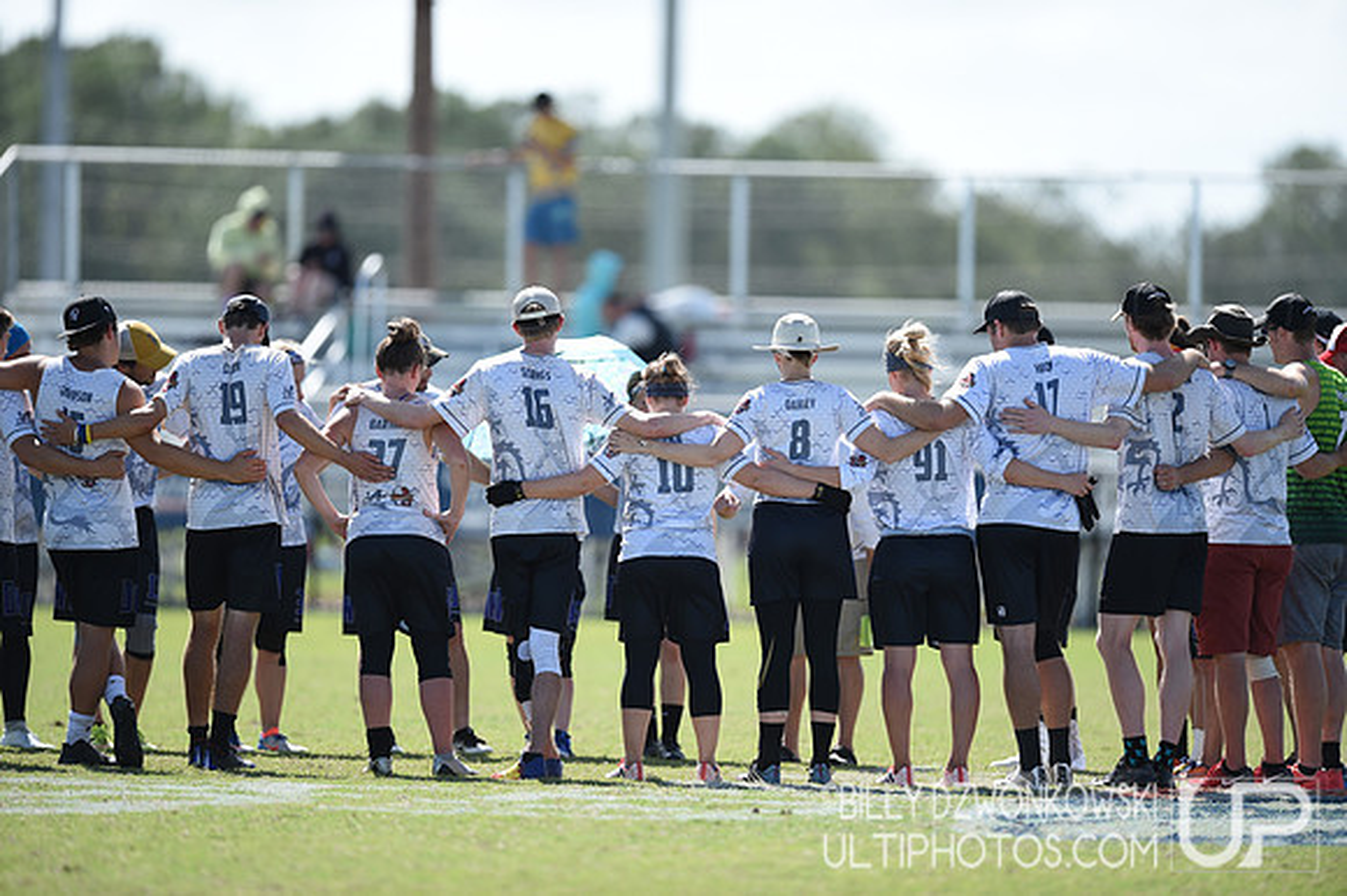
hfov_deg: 5.2
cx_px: 674
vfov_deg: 3.4
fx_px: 14958
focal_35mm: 400
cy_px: 448
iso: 100
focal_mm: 400
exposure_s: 1/1000
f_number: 2.8
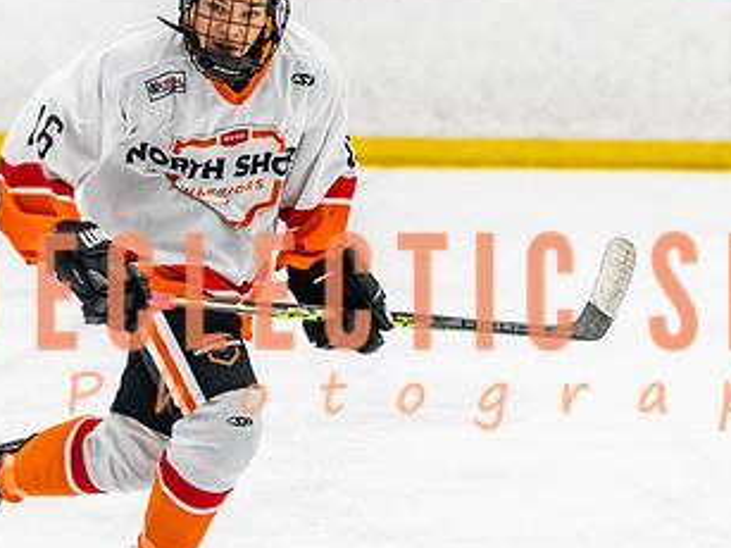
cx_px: 233
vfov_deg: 6.5
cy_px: 264
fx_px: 4834
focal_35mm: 229
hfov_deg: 8.6
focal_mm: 95
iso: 1400
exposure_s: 1/640
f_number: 2.8
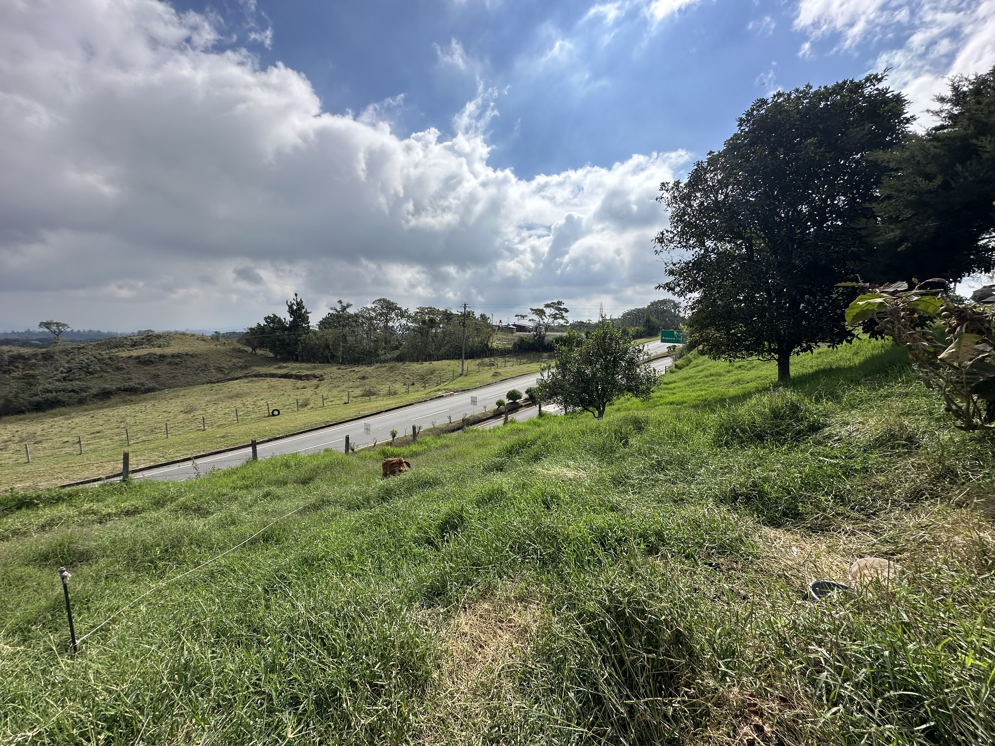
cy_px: 373
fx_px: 402
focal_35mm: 14
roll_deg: -1.5
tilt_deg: -8.1
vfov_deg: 85.7
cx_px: 498
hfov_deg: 102.1
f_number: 2.2
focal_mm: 2.22
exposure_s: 1/4000
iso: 50
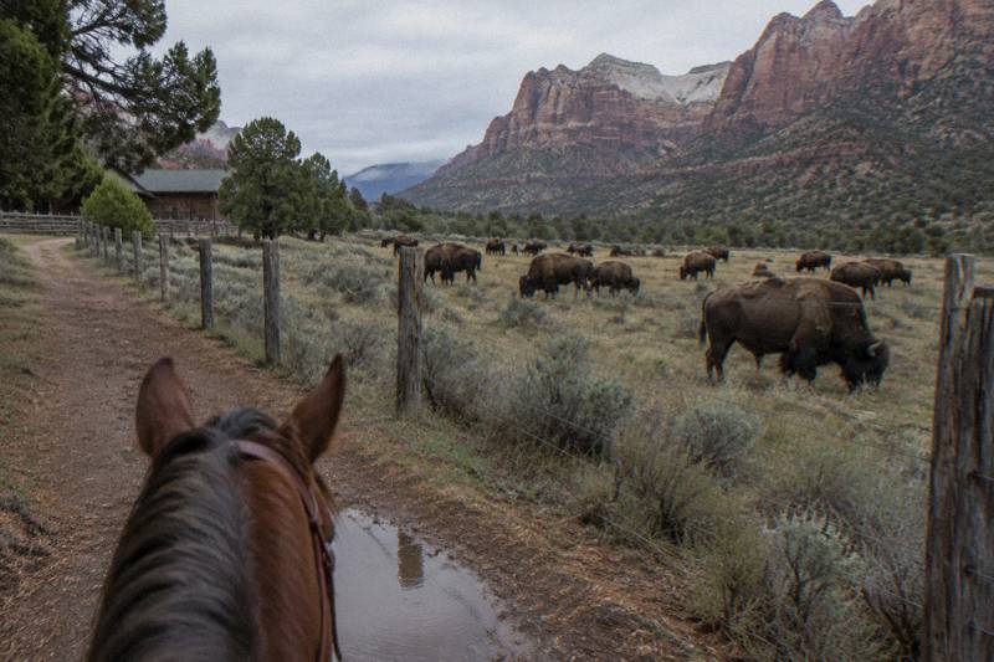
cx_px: 497
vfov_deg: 33.4
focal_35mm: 40
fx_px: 1104
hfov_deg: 48.5
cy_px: 331
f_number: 4
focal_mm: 40
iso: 500
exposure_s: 1/1600
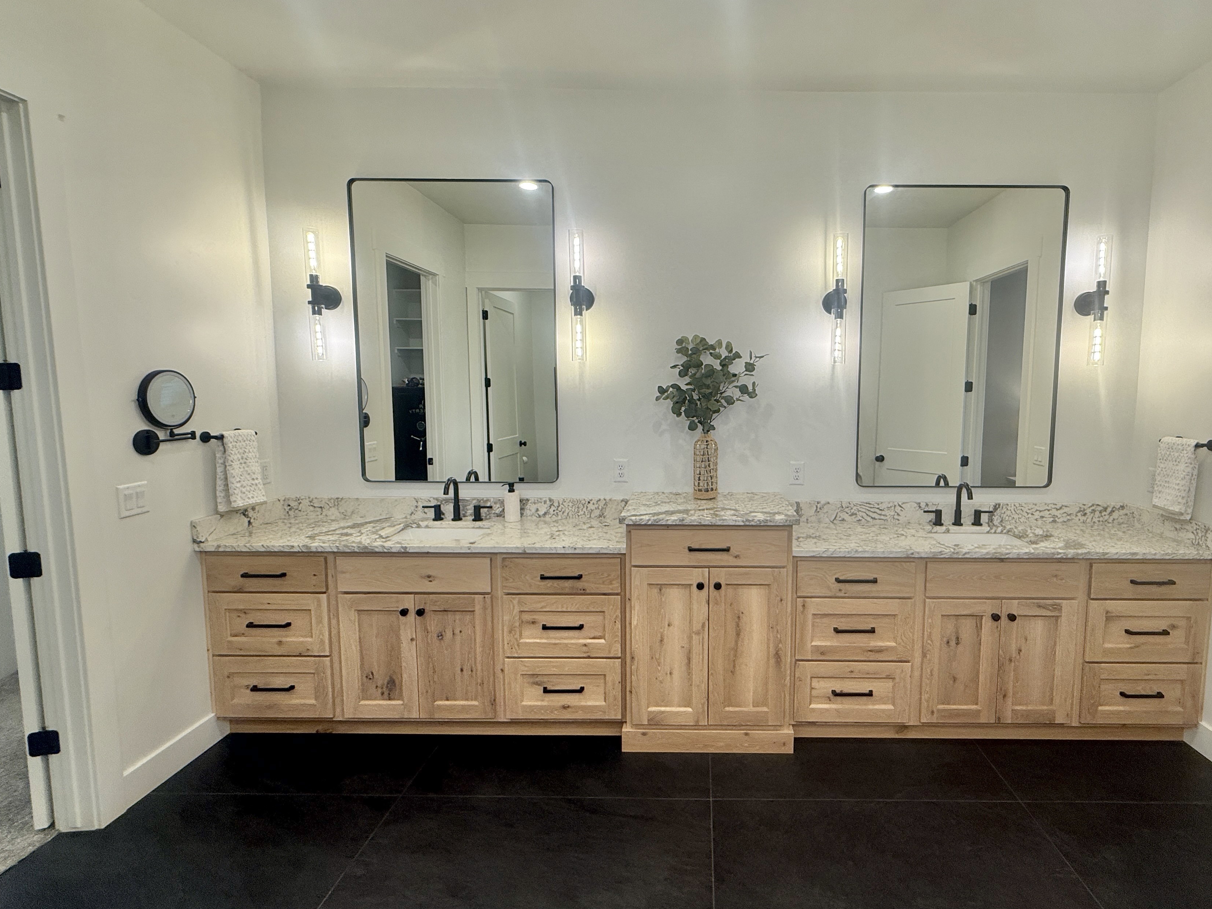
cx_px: 708
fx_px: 595
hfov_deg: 90.2
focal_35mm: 17
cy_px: 443
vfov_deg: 74.7
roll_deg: -0.5
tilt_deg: -4.2
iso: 80
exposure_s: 1/120
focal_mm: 2.22
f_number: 2.2
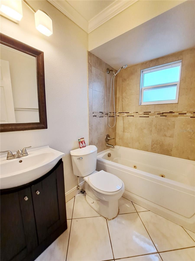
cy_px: 130
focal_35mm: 13
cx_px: 98
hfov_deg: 89.9
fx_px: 98
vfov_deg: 106.2
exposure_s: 1/100
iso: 64
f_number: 2.2
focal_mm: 1.74
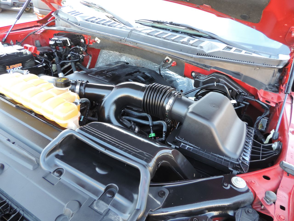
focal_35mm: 24
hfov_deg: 71.6
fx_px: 204
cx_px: 147
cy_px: 110
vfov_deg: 56.8
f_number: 3
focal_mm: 4.3
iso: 180
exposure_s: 1/30
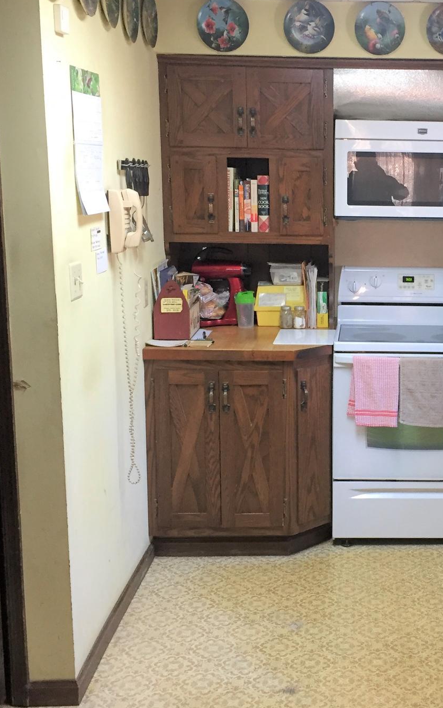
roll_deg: -0.7
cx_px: 404
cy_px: 341
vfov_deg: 42.6
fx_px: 908
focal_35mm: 47
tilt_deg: -11.4
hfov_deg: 26.4
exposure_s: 1/30
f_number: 2.2
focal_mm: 4.15
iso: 125
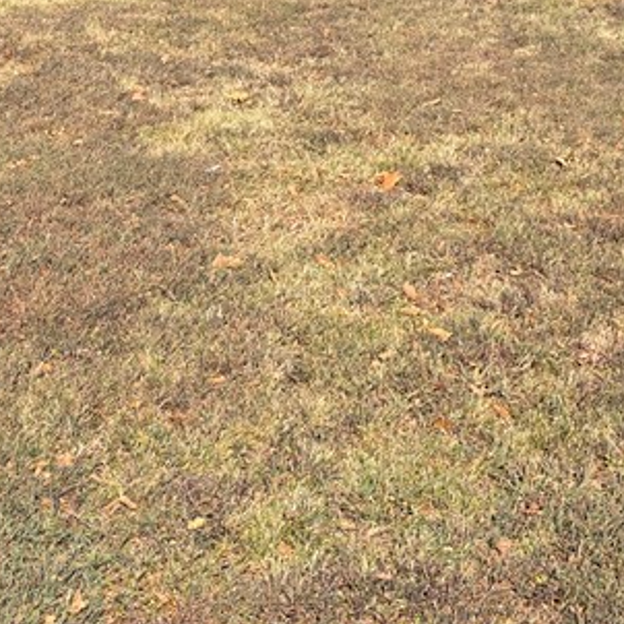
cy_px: -81
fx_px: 1468
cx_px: 238
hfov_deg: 23.9
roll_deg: +0.0
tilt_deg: -4.5
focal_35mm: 72
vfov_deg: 22.5
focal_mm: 6.93
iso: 64
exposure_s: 1/2667
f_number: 1.8
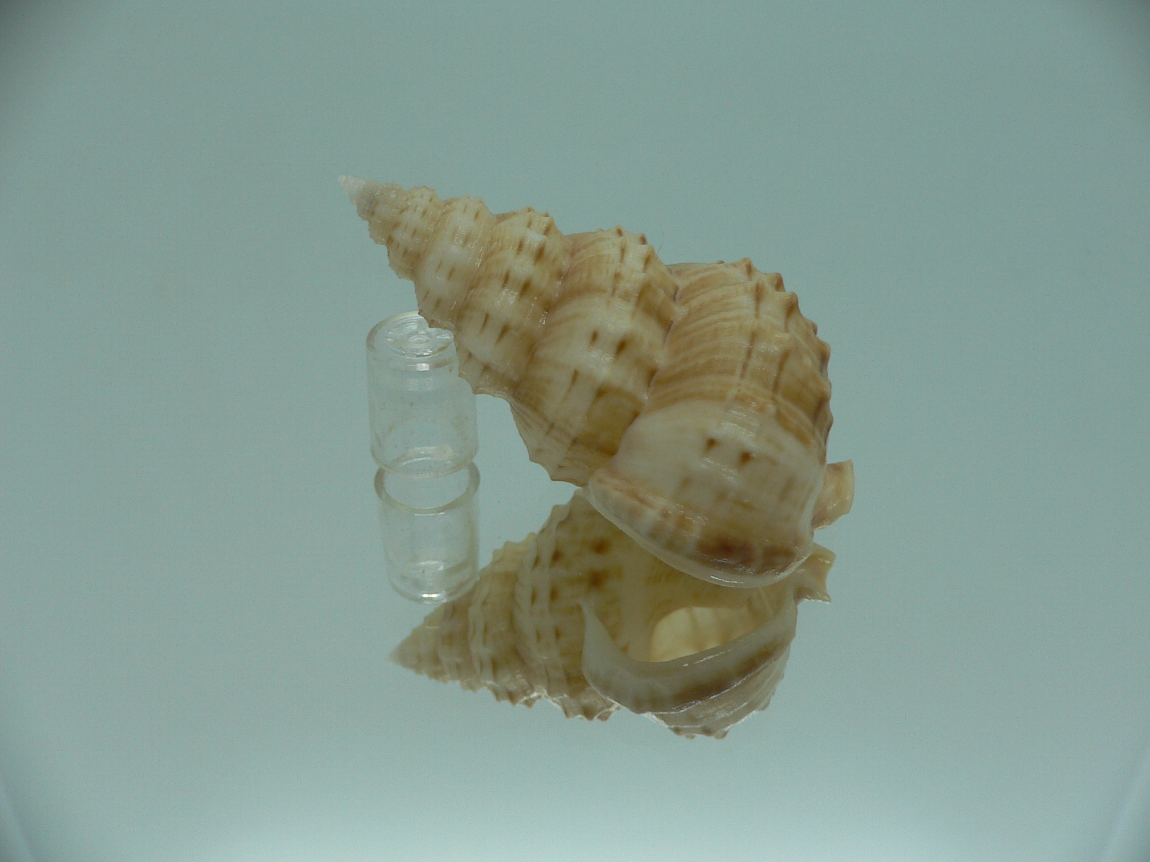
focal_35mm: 35
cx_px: 575
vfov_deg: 40.7
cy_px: 431
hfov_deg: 52.6
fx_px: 1163
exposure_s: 1/60
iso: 80
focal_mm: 4.6
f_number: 2.8
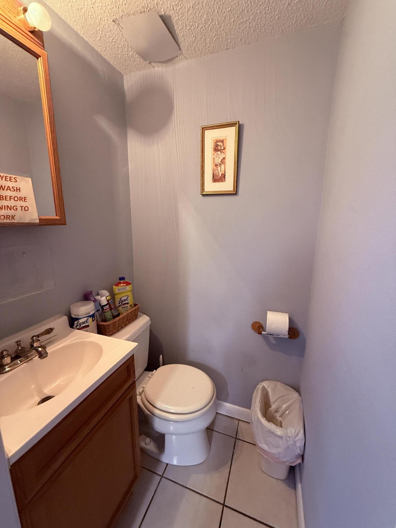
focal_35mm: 14
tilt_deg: -11.2
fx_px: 214
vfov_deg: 102.1
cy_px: 264
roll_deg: -1.1
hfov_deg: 85.7
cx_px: 198
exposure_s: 1/60
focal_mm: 2.22
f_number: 2.2
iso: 500
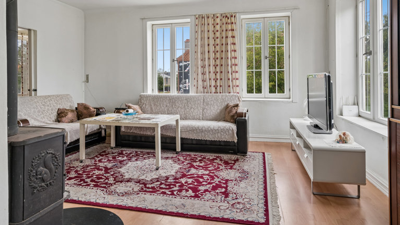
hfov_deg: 78.7
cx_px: 200
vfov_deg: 49.1
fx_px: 244
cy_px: 87
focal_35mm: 23
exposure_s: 1/15
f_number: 7.1
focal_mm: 21
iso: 800
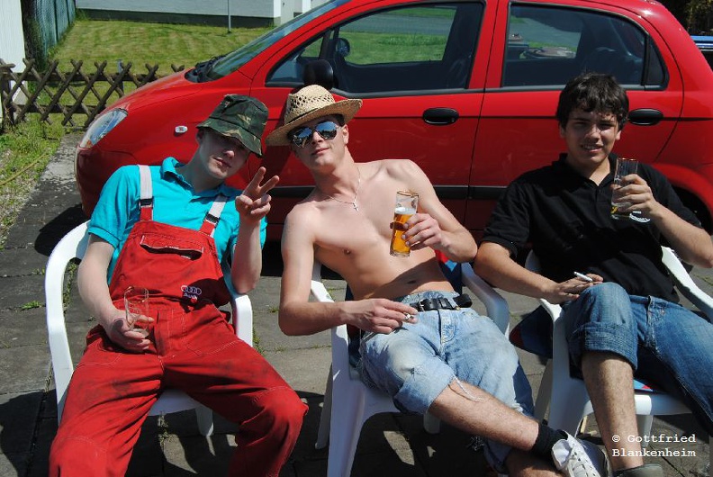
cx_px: 356
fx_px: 773
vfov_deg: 34.3
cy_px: 238
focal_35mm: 39
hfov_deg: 49.5
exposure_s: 1/320
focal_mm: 26
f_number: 9
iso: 100
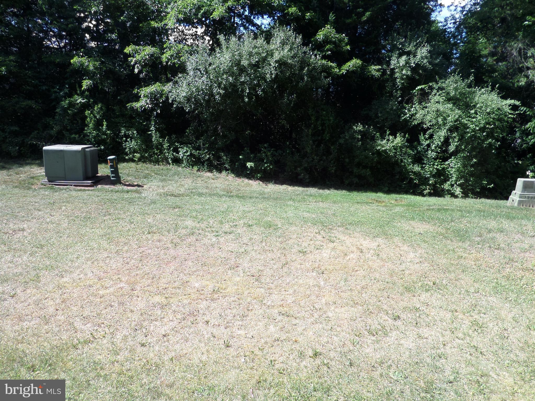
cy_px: 200
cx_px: 268
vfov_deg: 56.8
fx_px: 371
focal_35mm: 24
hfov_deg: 71.6
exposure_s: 1/500
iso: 100
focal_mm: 4
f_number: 3.2
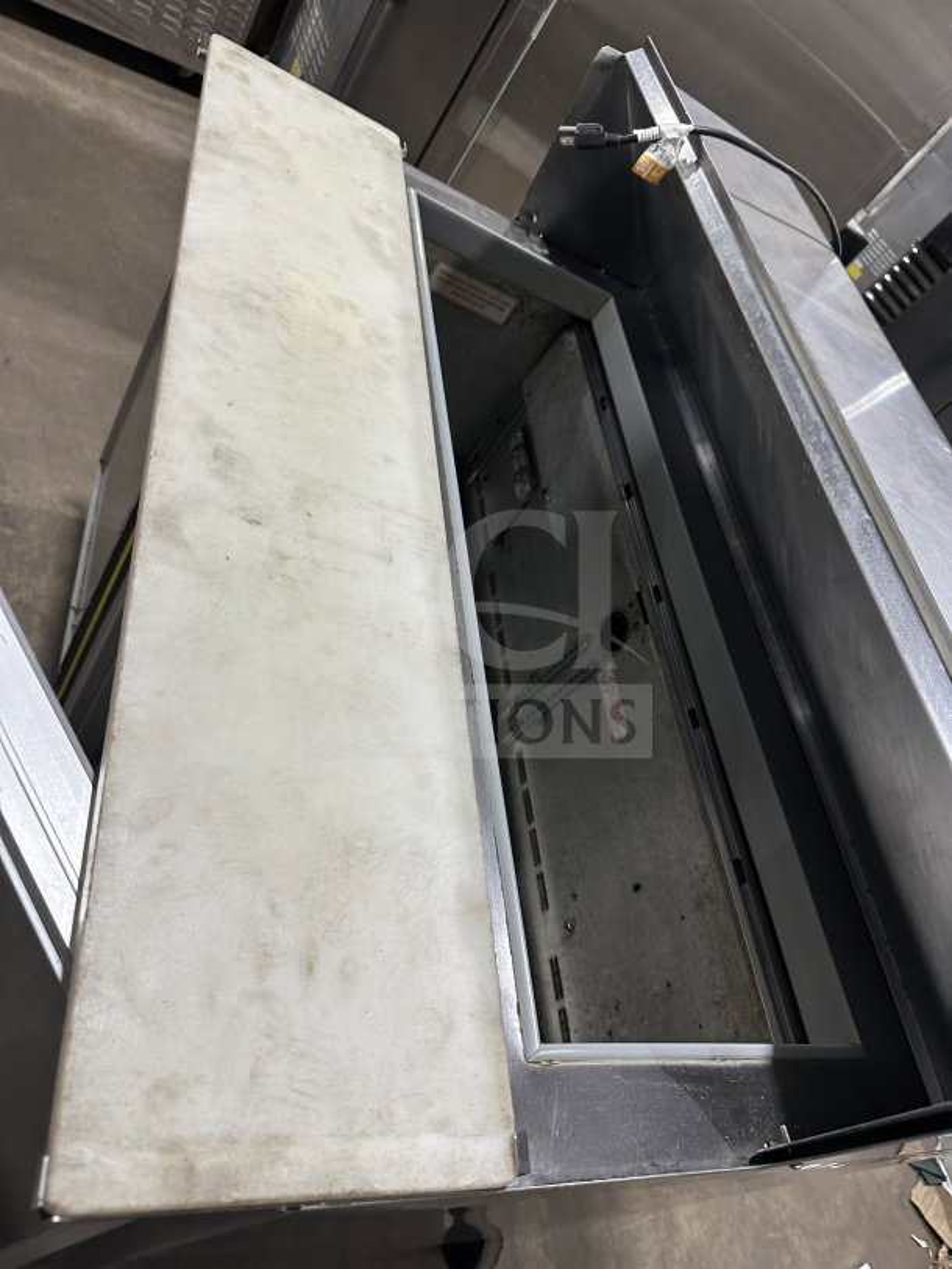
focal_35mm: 24
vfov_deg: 71.6
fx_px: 880
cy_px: 634
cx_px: 476
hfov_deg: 56.8
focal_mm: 6.86
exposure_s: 1/121
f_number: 1.78
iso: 160
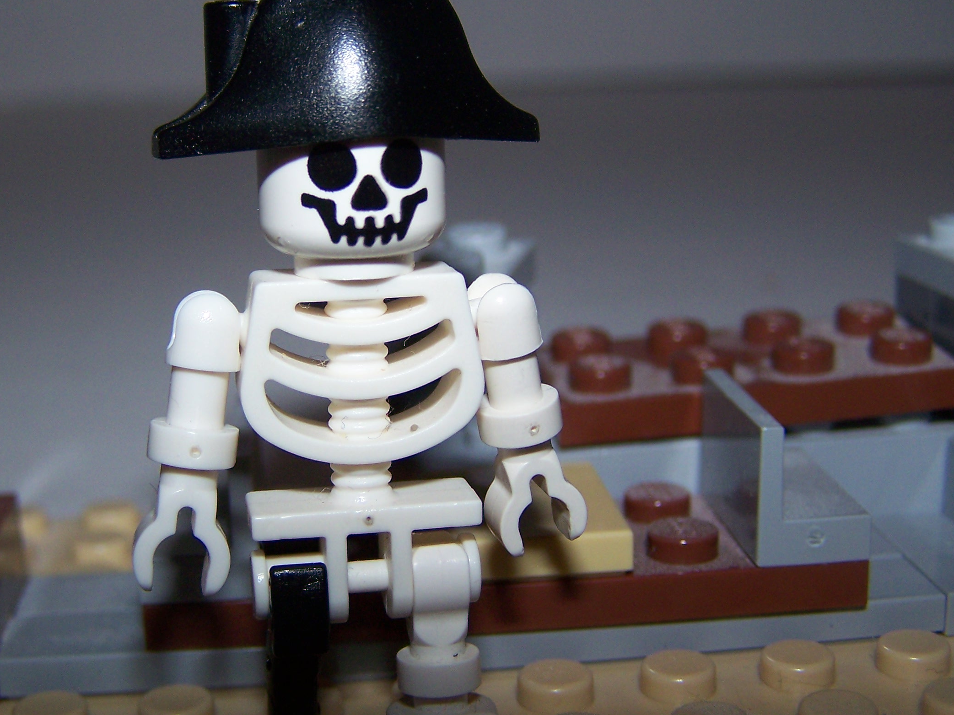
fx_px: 1543
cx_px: 392
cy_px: 331
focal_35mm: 56
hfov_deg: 34.3
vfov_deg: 26.1
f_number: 2.8
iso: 80
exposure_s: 1/60
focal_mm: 6.3
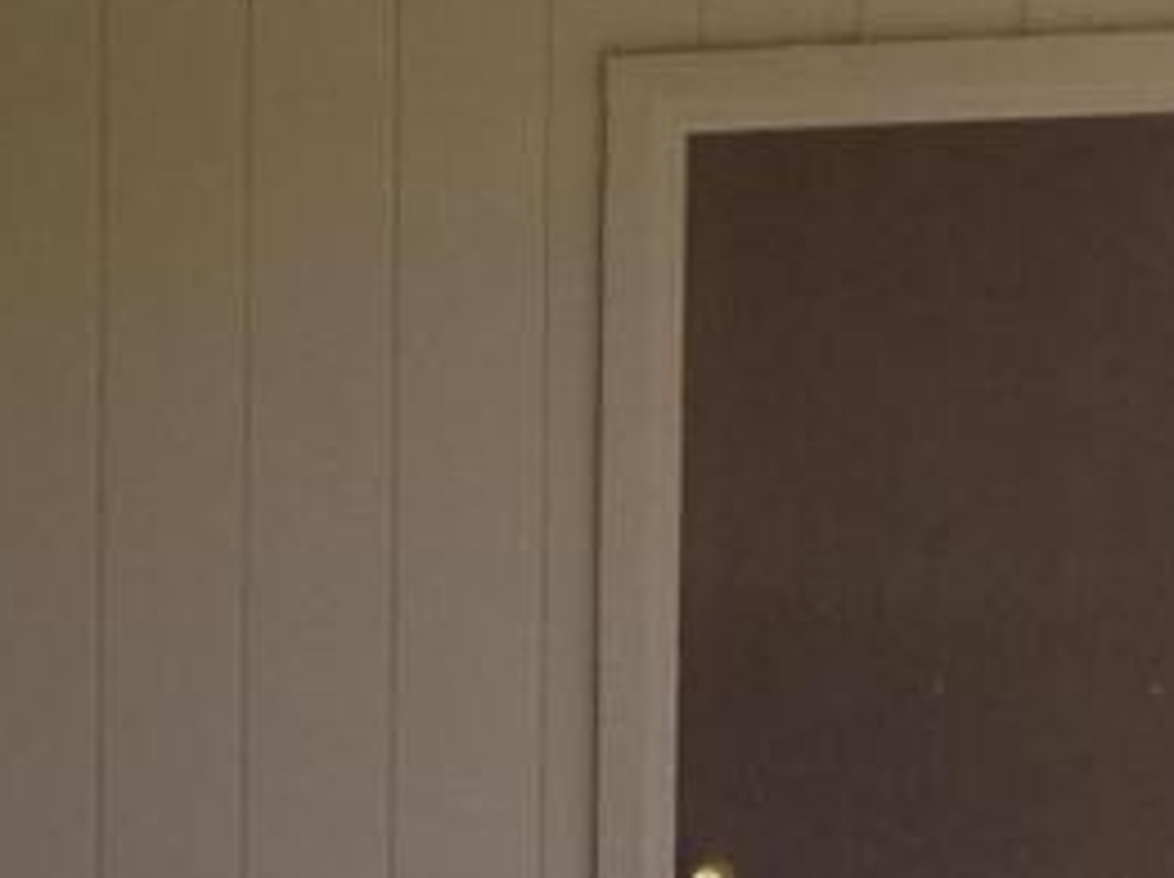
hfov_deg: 14.2
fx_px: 4674
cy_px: 691
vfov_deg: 10.7
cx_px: 166
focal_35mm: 138
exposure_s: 1/438
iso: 50
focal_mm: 4.28
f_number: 2.4
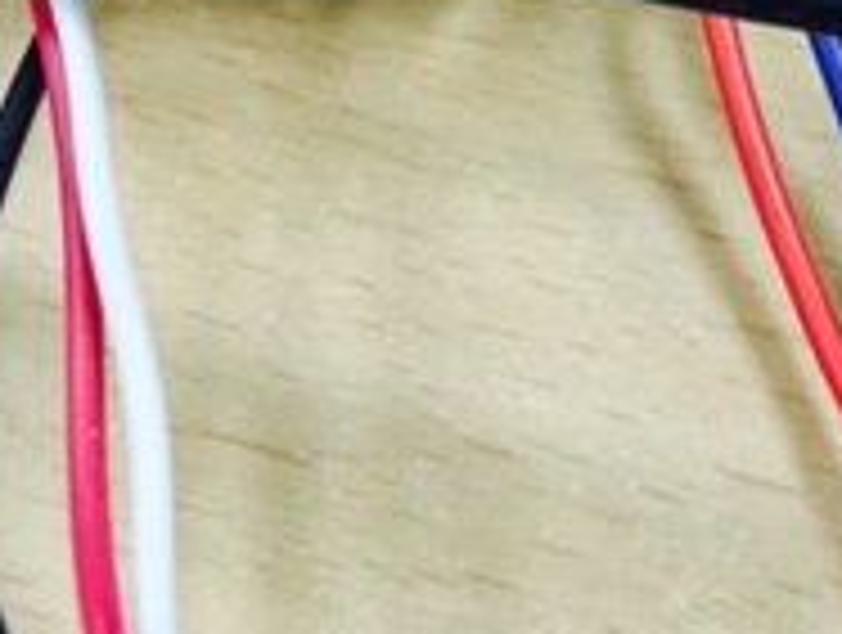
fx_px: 2413
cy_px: -198
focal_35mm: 99
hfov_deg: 19.7
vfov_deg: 14.4
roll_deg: +0.6
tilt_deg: -38.9
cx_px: 572
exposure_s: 1/30
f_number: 2.2
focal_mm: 4.15
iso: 100
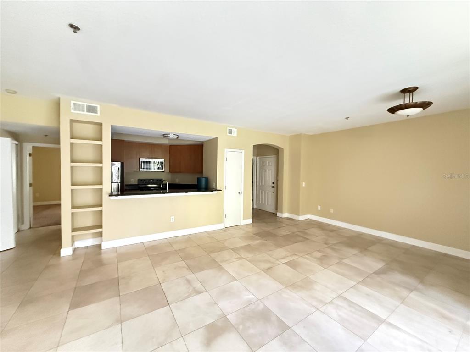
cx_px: 235
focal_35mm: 14
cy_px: 176
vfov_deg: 85.7
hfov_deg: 102.1
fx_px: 190
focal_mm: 2.22
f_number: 2.2
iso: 1600
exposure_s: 1/32
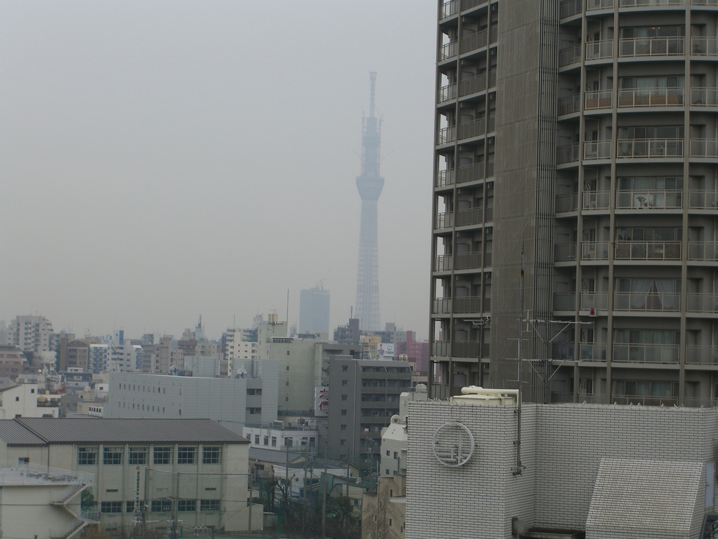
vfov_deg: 15.6
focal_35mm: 95
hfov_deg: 20.7
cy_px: 270
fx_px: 1970
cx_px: 359
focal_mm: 19.7
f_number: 4.8
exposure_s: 1/200
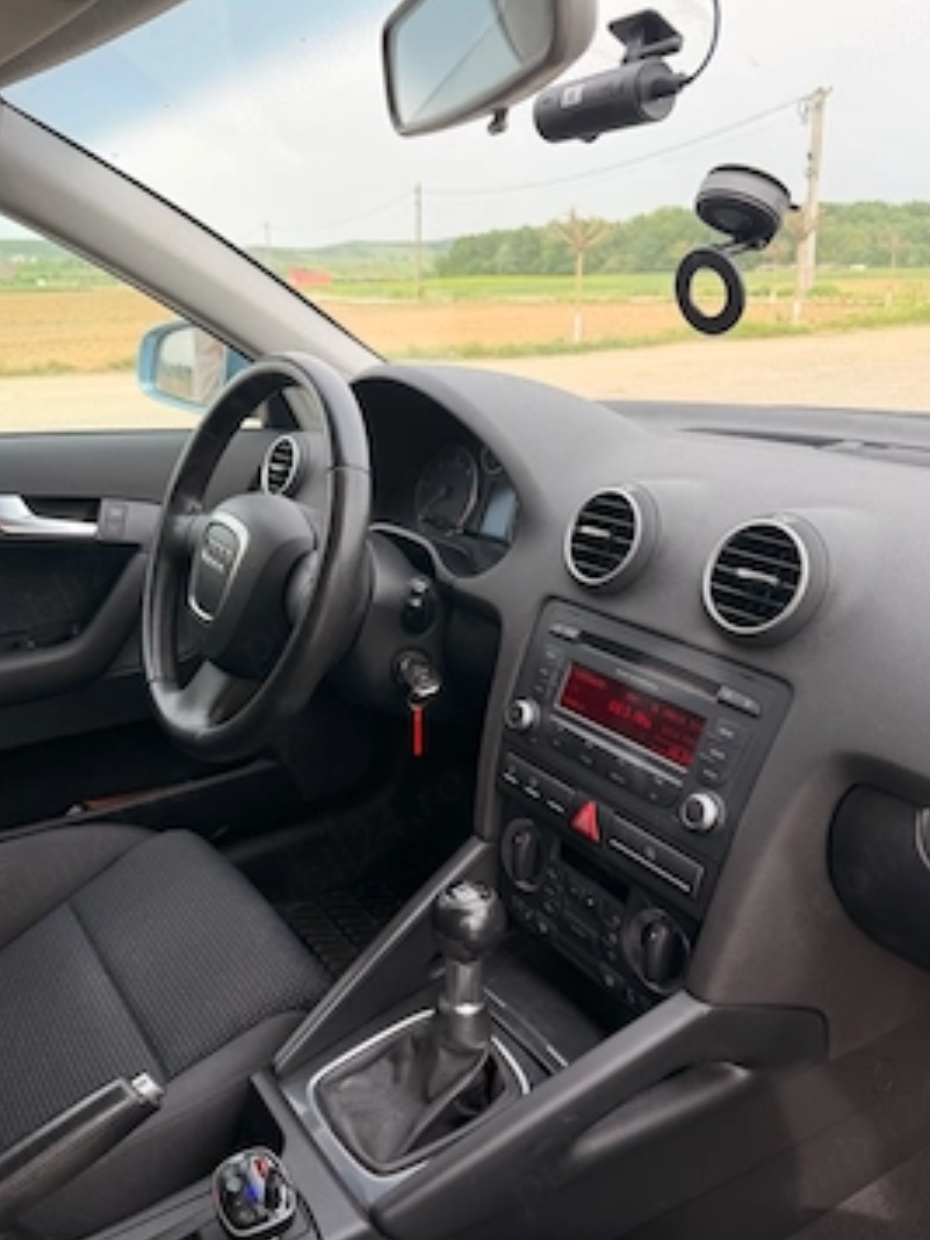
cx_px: 421
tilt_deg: -19.8
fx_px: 967
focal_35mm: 27
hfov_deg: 51.3
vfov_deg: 65.3
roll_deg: +1.3
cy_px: 623
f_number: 1.78
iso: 80
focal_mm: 6.76
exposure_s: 1/598
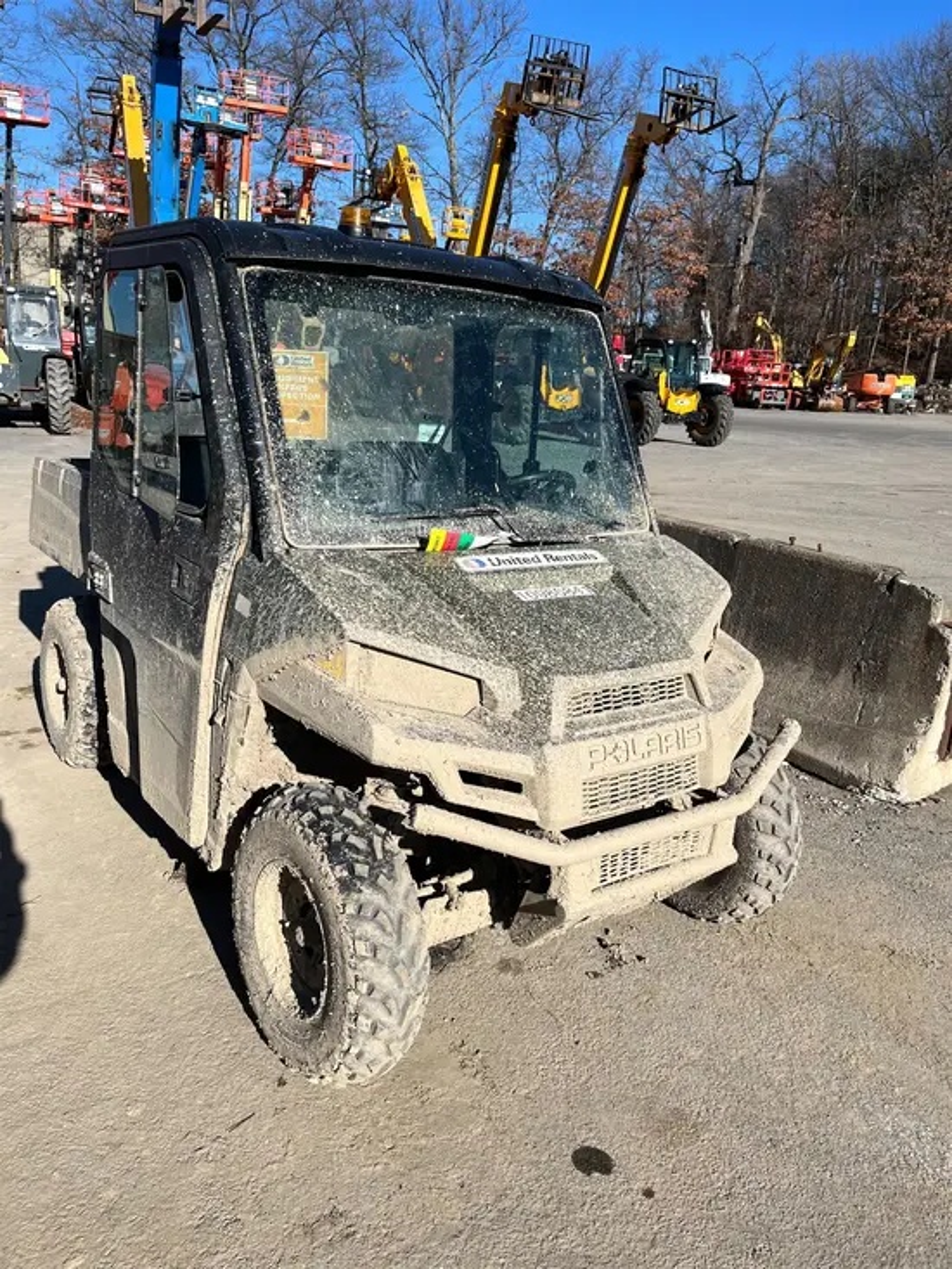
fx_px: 953
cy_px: 634
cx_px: 476
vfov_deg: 67.3
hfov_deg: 53.1
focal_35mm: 26
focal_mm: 5.1
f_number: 1.6
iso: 50
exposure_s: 1/3745
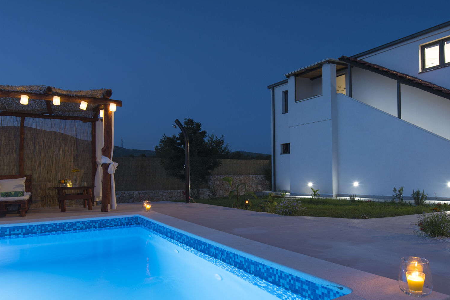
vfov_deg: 49.5
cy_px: 166
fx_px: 325
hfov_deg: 69.4
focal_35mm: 26
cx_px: 235
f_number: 7.1
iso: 100
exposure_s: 1.6
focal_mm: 14
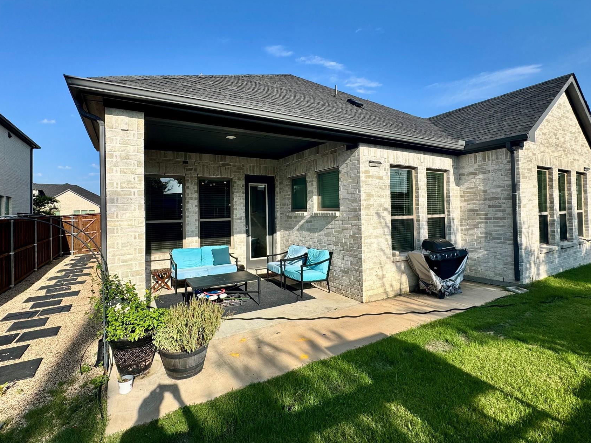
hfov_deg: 91.0
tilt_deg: +1.1
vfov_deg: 74.6
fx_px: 290
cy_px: 205
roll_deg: +1.3
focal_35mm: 17
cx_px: 289
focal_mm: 2.22
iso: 50
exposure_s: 1/1880
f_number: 2.2
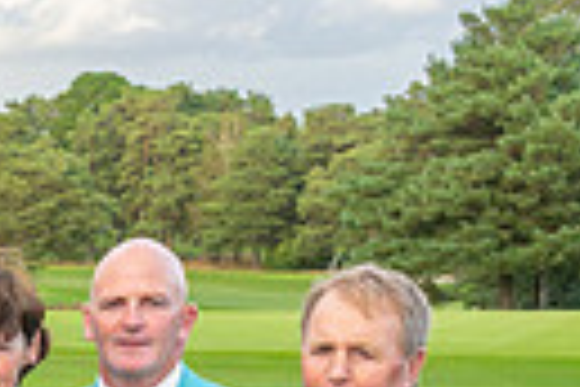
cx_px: -702
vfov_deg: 8.6
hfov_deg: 11.6
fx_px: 2449
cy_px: 762
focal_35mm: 152
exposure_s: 1/100
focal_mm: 28.5
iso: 200
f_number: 7.1
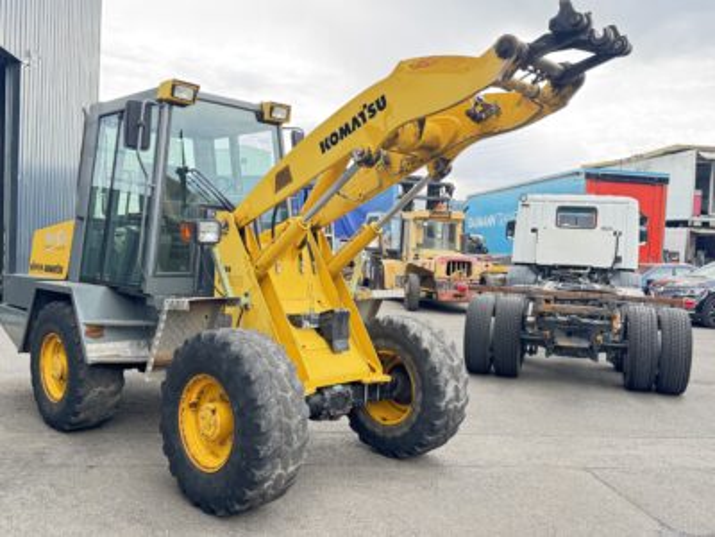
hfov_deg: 71.6
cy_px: 268
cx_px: 358
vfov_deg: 56.8
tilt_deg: -1.7
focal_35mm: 24
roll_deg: -2.4
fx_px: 496
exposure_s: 1/273
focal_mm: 6.76
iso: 64
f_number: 1.78
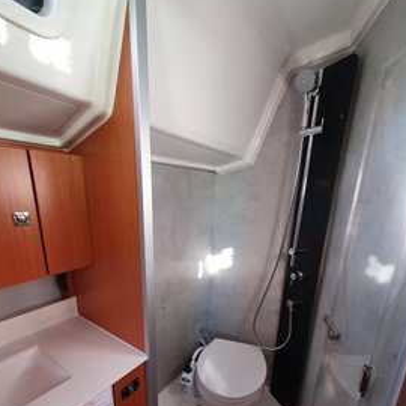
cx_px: 191
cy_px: 259
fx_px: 226
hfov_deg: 83.9
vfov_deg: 82.1
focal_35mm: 17
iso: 250
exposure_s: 1/60
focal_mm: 1.8
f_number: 2.2
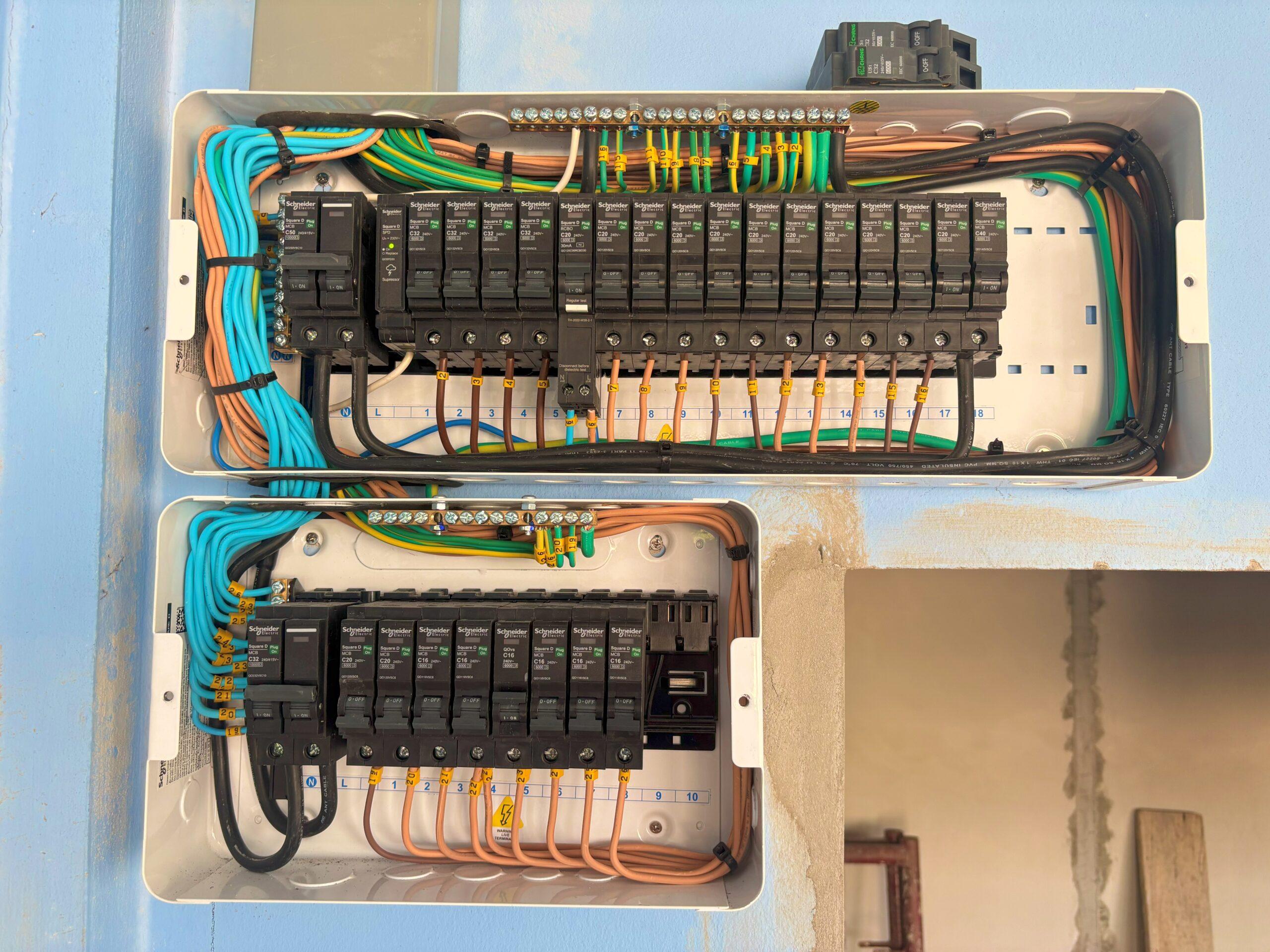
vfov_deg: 53.1
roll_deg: -0.7
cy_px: 476
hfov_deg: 67.3
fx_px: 954
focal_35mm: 26
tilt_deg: +2.8
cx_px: 635
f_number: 1.6
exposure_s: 1/121
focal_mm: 5.96
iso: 100
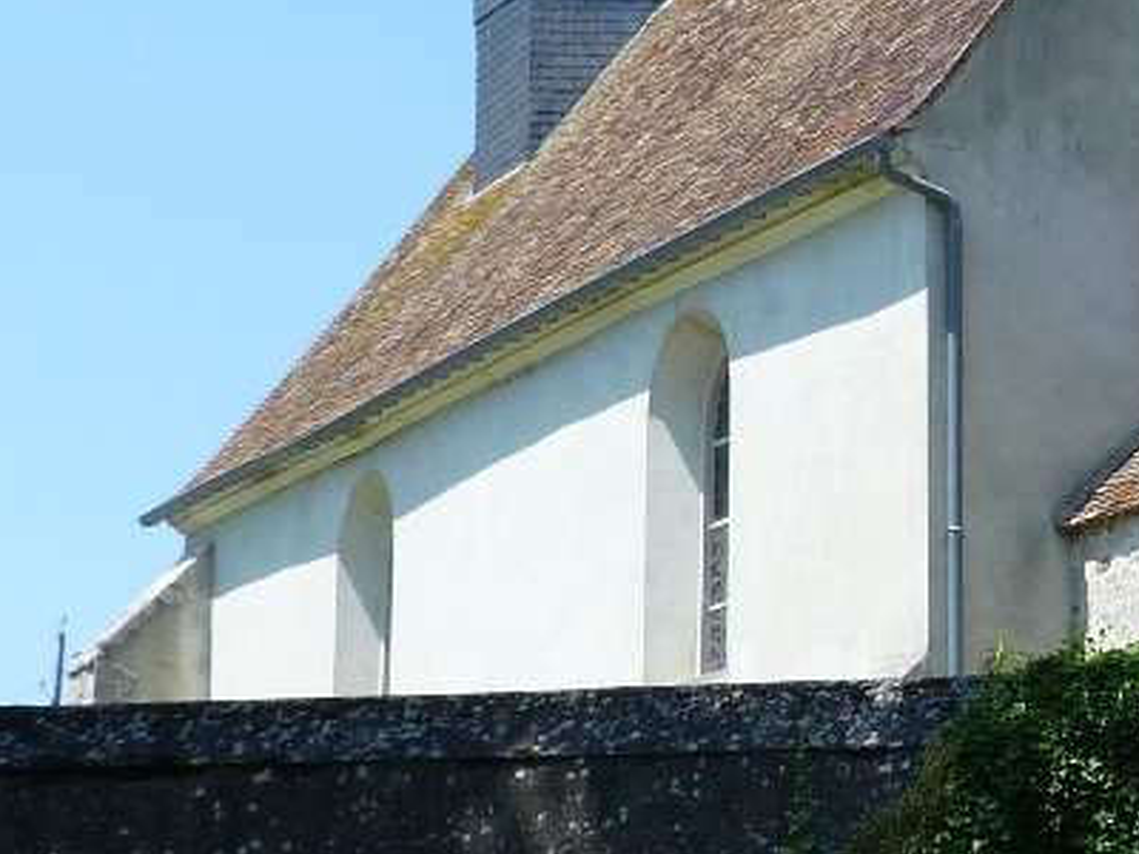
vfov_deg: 22.4
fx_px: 2106
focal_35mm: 64
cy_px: 94
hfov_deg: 29.2
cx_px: 994
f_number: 5
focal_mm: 5.7
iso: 80
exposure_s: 1/250
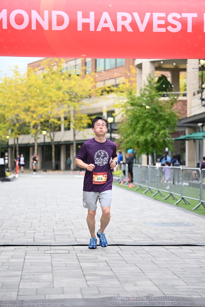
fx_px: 700
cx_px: 102
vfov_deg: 24.8
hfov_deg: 16.7
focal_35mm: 82
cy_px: 154
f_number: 2.8
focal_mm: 82
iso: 640
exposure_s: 1/2000
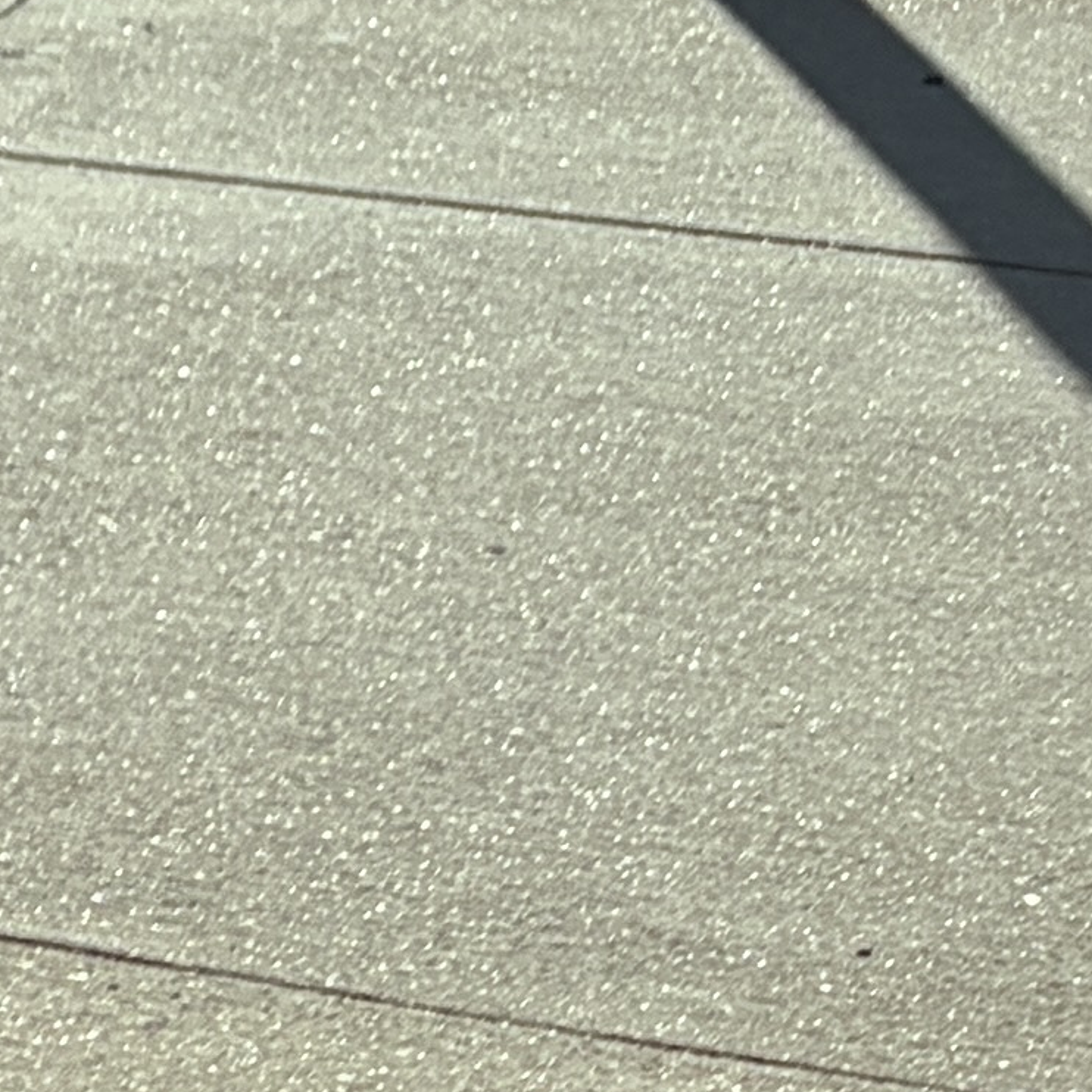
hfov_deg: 7.4
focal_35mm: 177
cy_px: -823
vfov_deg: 9.4
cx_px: -3108
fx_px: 6317
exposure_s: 1/4950
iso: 50
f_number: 1.6
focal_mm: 5.96
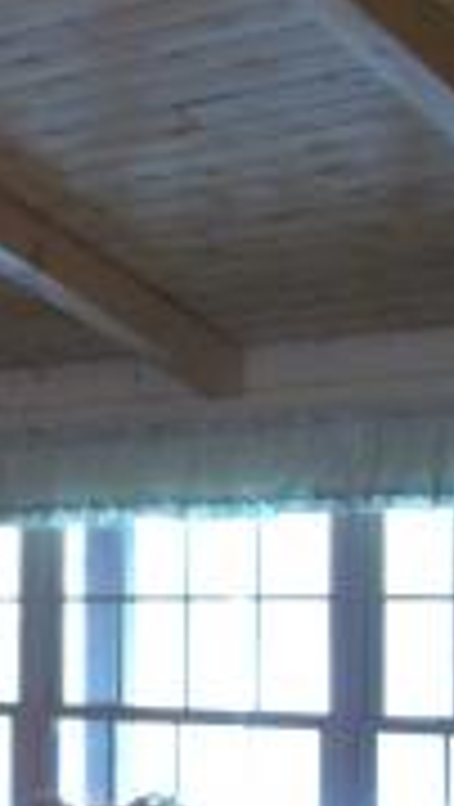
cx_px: -719
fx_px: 2263
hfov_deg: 9.8
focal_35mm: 106
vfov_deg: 20.0
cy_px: 576
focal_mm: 4.12
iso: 250
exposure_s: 1/30
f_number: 2.2
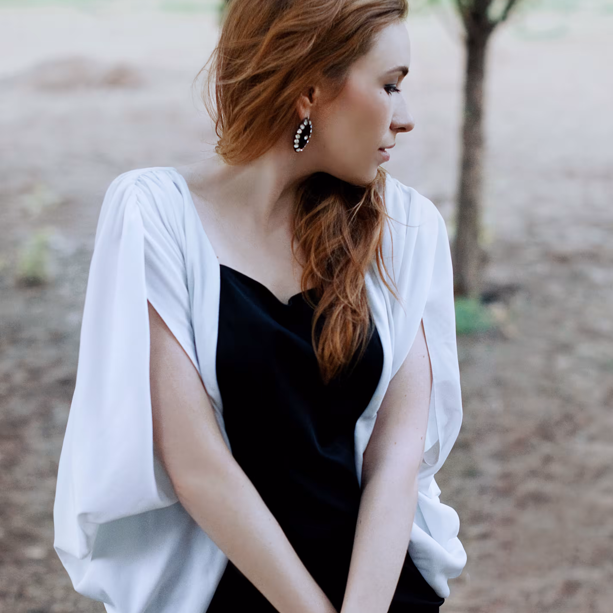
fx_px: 1923
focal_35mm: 96
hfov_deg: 18.1
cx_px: 307
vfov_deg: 18.1
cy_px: 366
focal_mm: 50
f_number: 2.5
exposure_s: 1/125
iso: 400
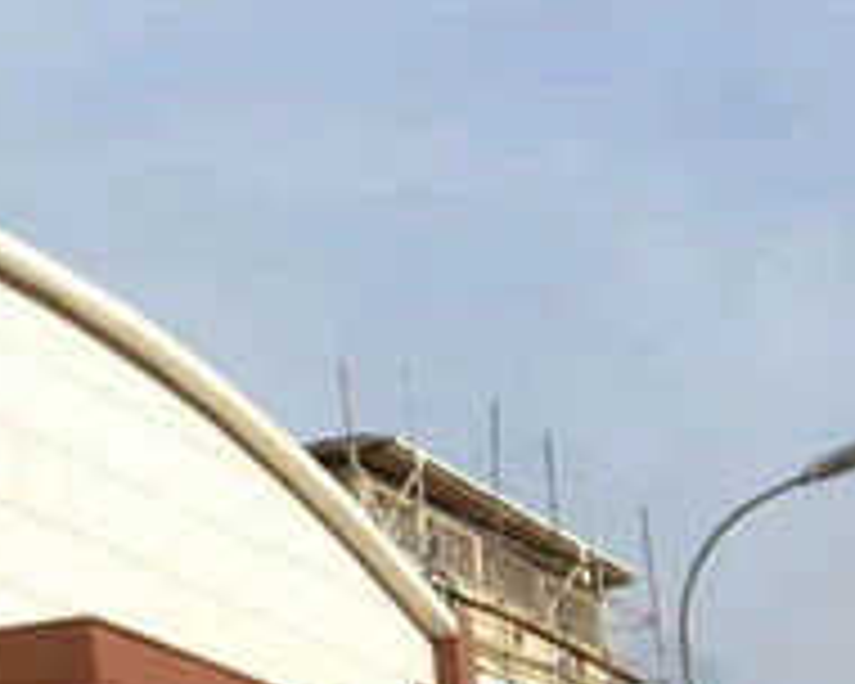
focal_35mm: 150
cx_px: -1296
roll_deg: -1.1
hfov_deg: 10.7
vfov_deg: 10.3
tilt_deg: +16.2
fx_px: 3796
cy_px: 544
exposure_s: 1/1261
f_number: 2.2
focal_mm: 4.15
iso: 25
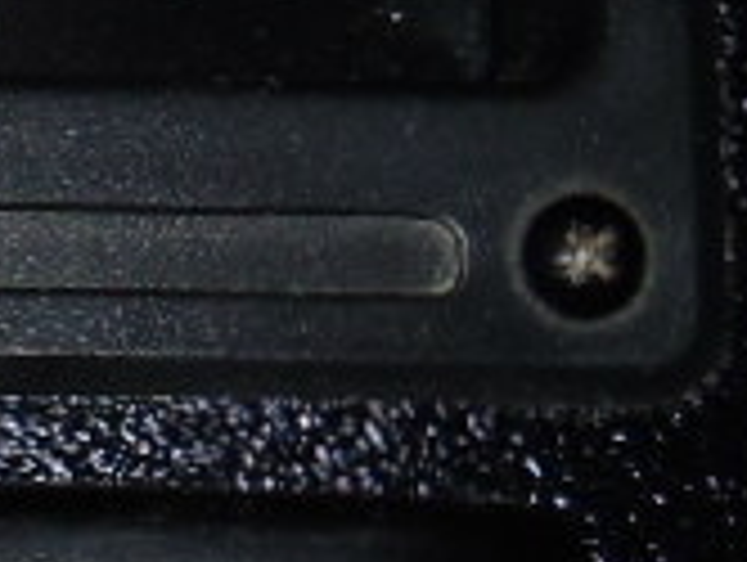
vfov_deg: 5.3
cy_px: -27
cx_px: -1490
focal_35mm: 283
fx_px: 6116
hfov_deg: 6.4
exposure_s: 1/45
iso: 80
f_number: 3.7
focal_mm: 8.31
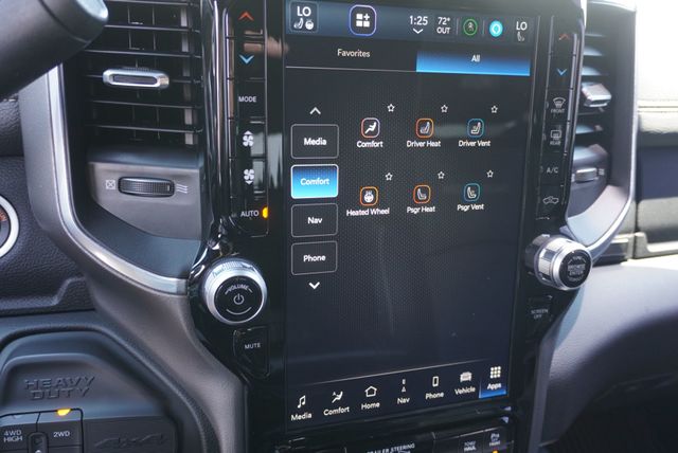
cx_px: 339
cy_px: 226
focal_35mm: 30
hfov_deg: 61.9
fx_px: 565
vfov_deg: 43.7
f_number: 4
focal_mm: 20
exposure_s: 1/60
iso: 500
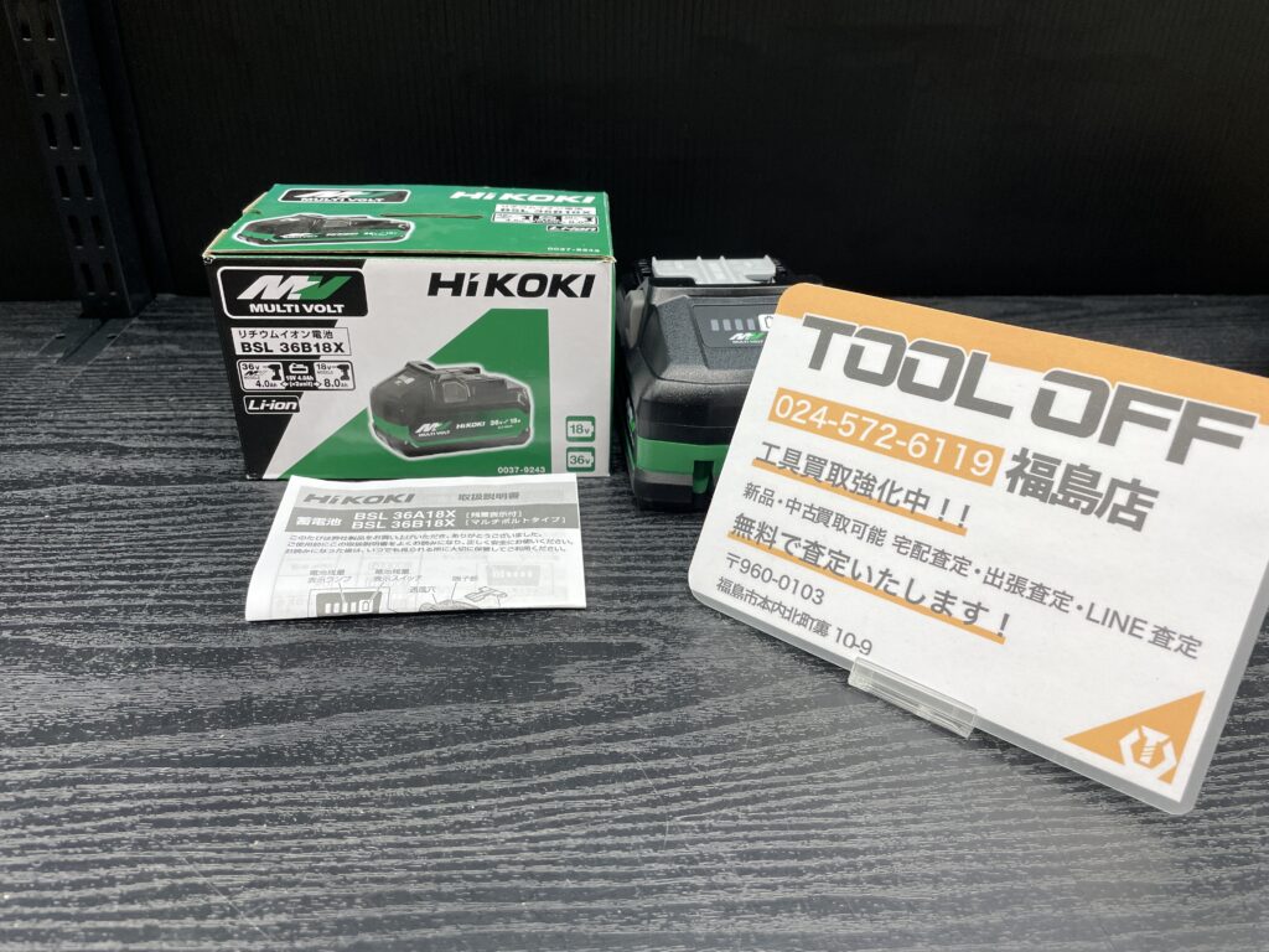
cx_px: 634
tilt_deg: -29.6
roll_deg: -2.1
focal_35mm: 26
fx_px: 953
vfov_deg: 53.1
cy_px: 476
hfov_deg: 67.3
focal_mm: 4.2
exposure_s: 1/100
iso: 80
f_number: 1.6
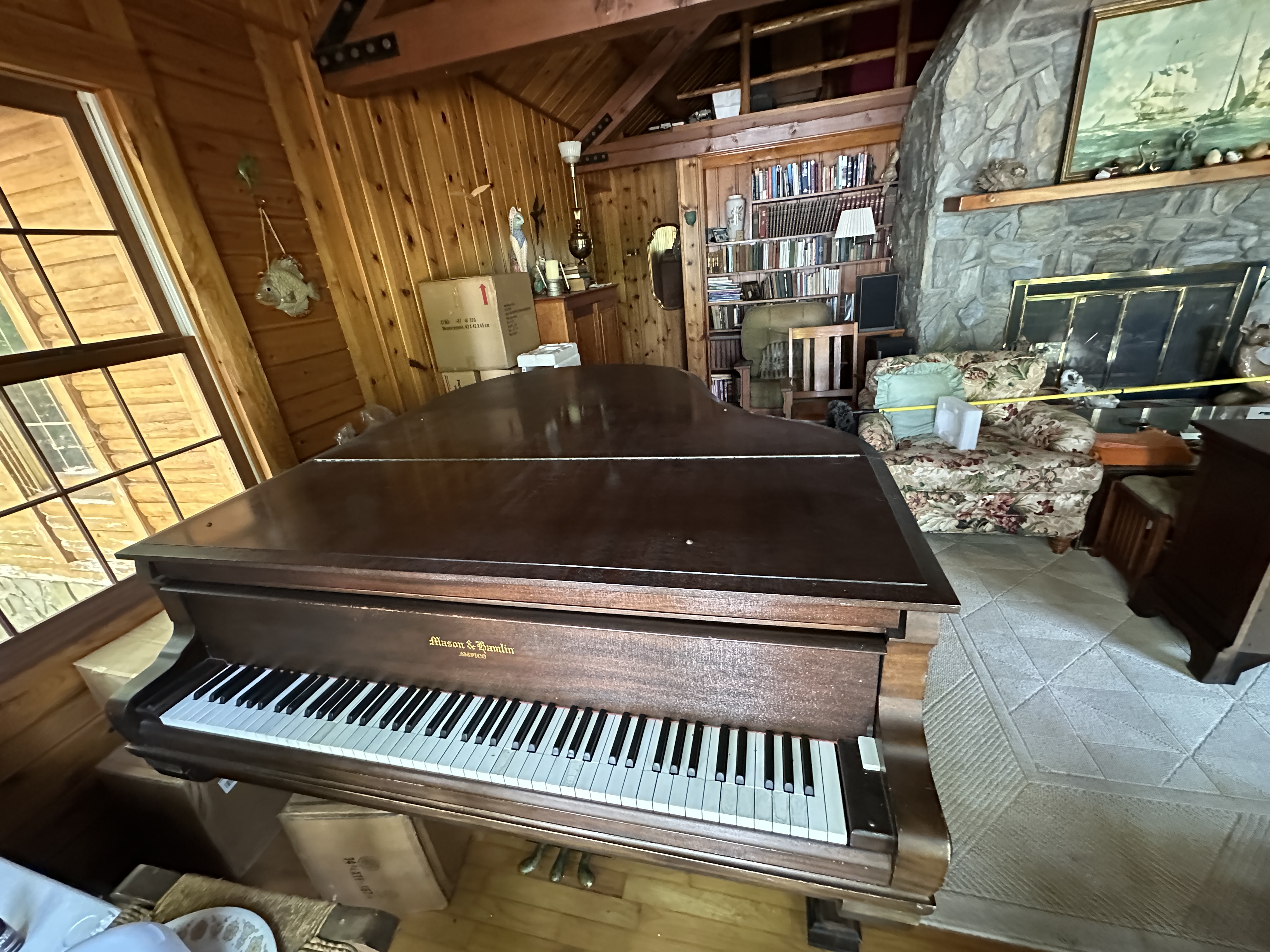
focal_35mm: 14
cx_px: 635
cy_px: 476
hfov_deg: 102.1
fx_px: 514
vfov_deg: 85.7
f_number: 2.2
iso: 1250
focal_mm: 2.22
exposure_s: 1/42
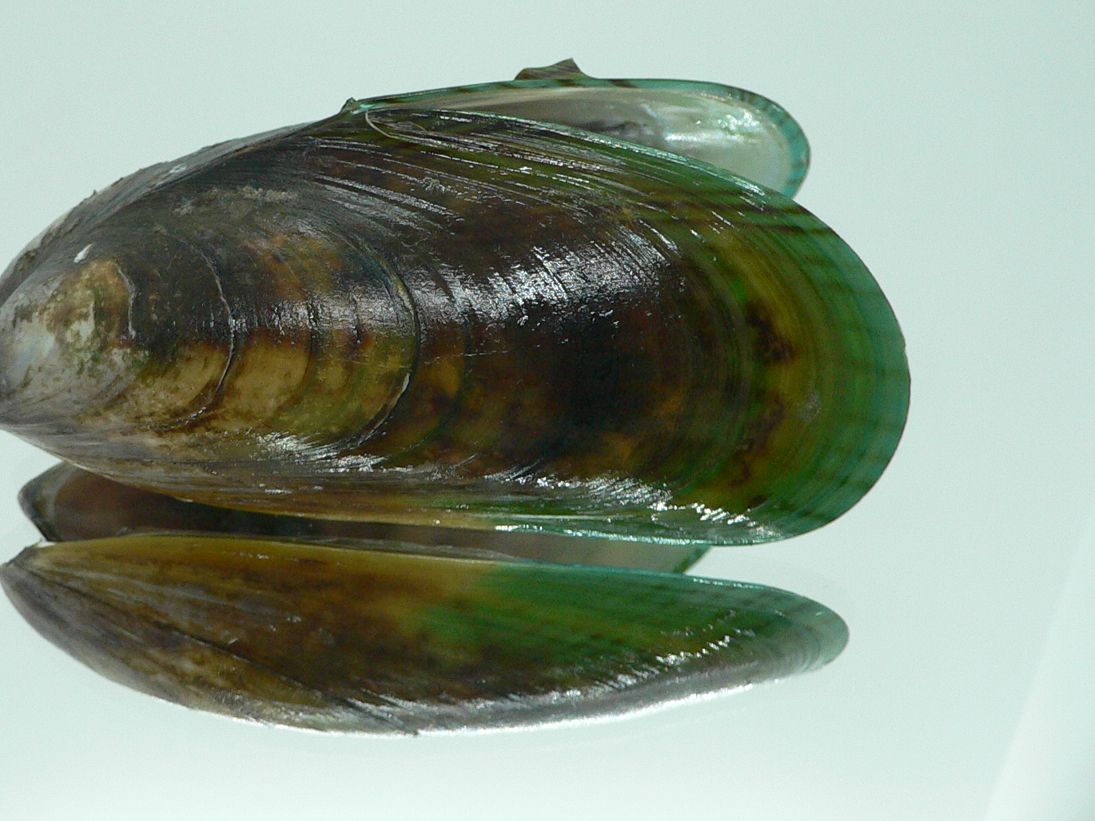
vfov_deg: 33.5
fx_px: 1360
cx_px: 460
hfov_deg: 43.7
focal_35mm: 43
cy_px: 334
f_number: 2.8
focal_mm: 4.6
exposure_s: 1/60
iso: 150
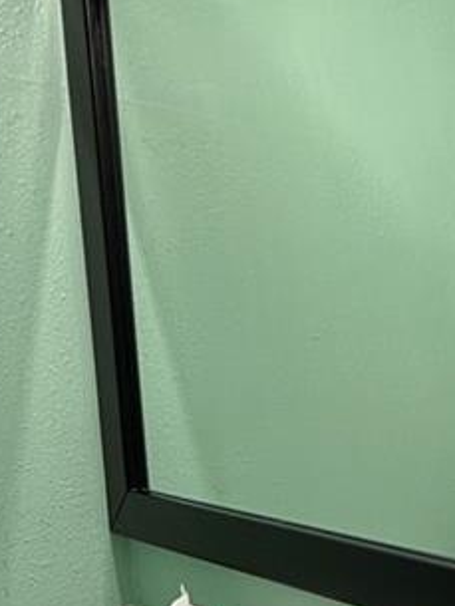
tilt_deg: -9.4
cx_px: 674
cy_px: 556
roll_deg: -2.7
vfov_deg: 33.0
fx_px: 963
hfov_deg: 22.2
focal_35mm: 55
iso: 320
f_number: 2.2
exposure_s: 1/120
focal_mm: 2.22
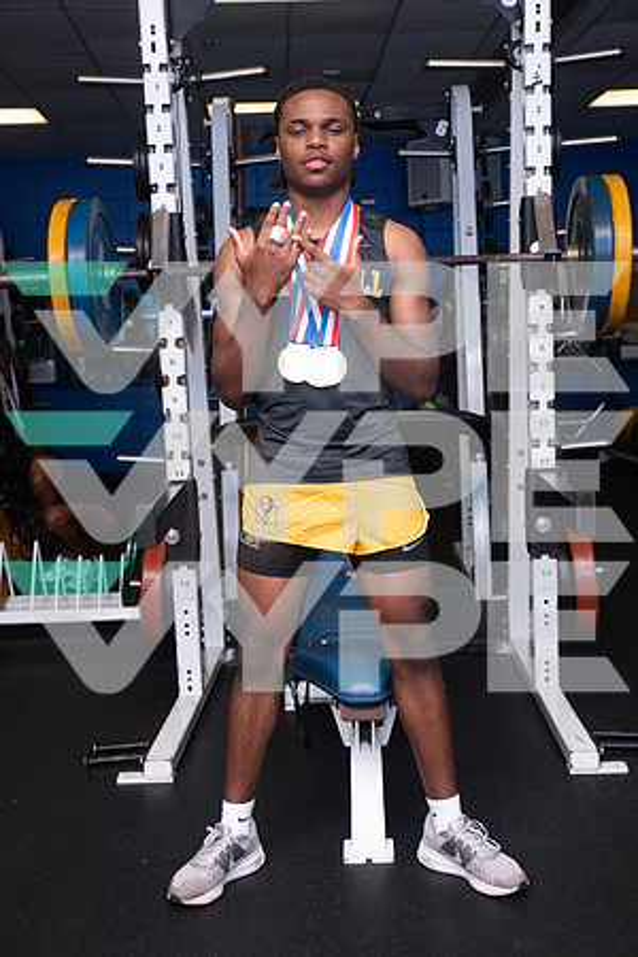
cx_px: 319
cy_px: 478
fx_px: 1170
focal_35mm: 44
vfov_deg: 44.5
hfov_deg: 30.5
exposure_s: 1/400
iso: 500
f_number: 6.3
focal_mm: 44
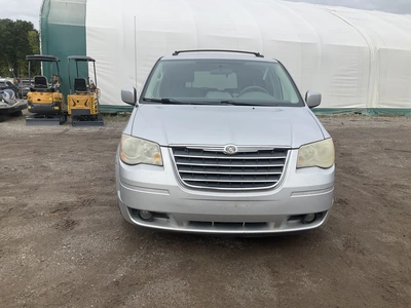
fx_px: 344
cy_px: 154
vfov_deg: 48.2
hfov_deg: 61.7
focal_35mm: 29
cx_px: 206
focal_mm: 3
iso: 25
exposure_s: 1/1848
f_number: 1.8
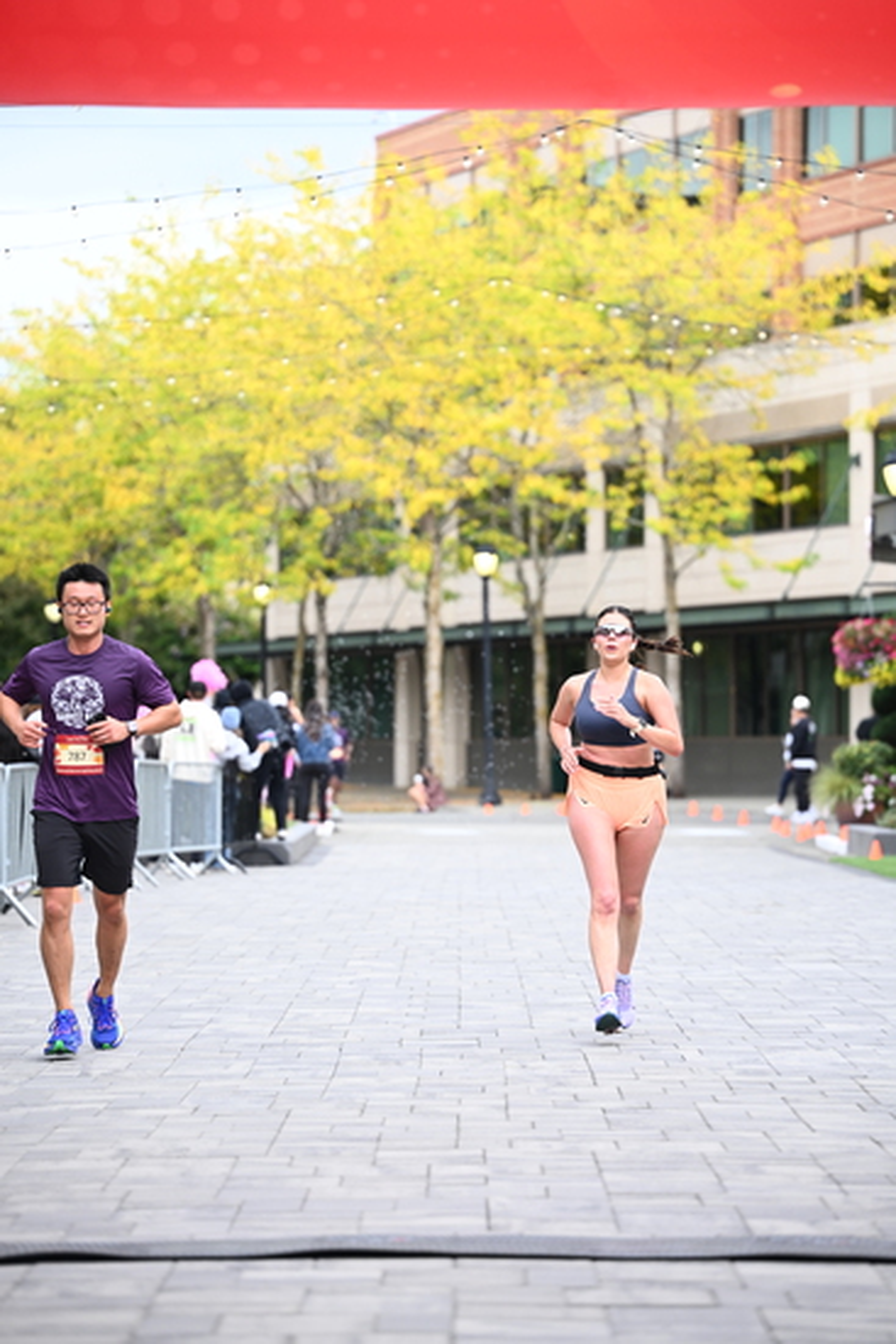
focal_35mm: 115
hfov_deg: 11.9
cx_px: 448
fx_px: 4290
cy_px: 672
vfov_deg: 17.8
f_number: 2.8
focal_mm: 115
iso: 640
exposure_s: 1/1250
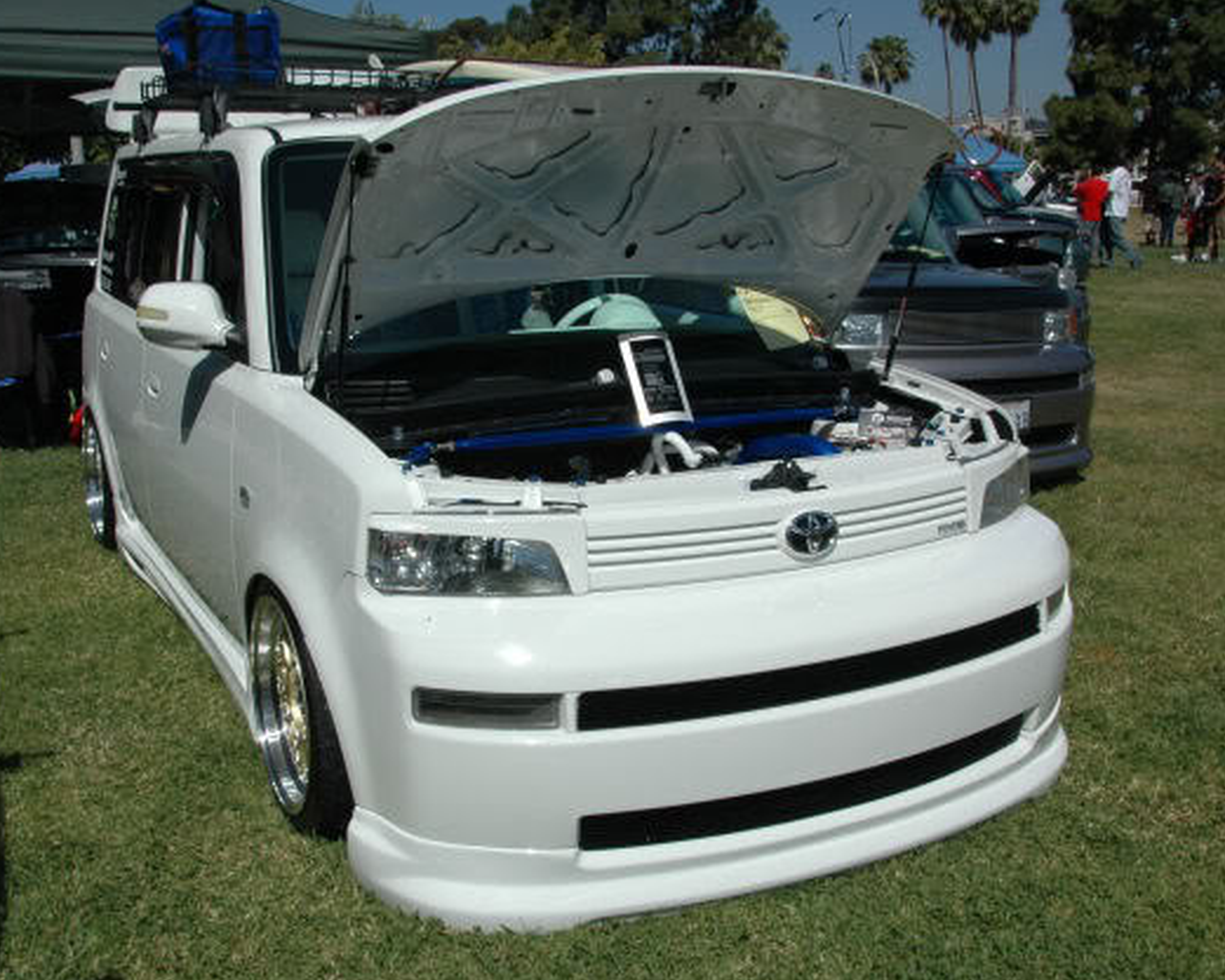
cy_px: 496
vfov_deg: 39.2
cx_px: 550
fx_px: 1378
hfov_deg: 47.9
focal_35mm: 38
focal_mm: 22
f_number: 14
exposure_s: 1/320
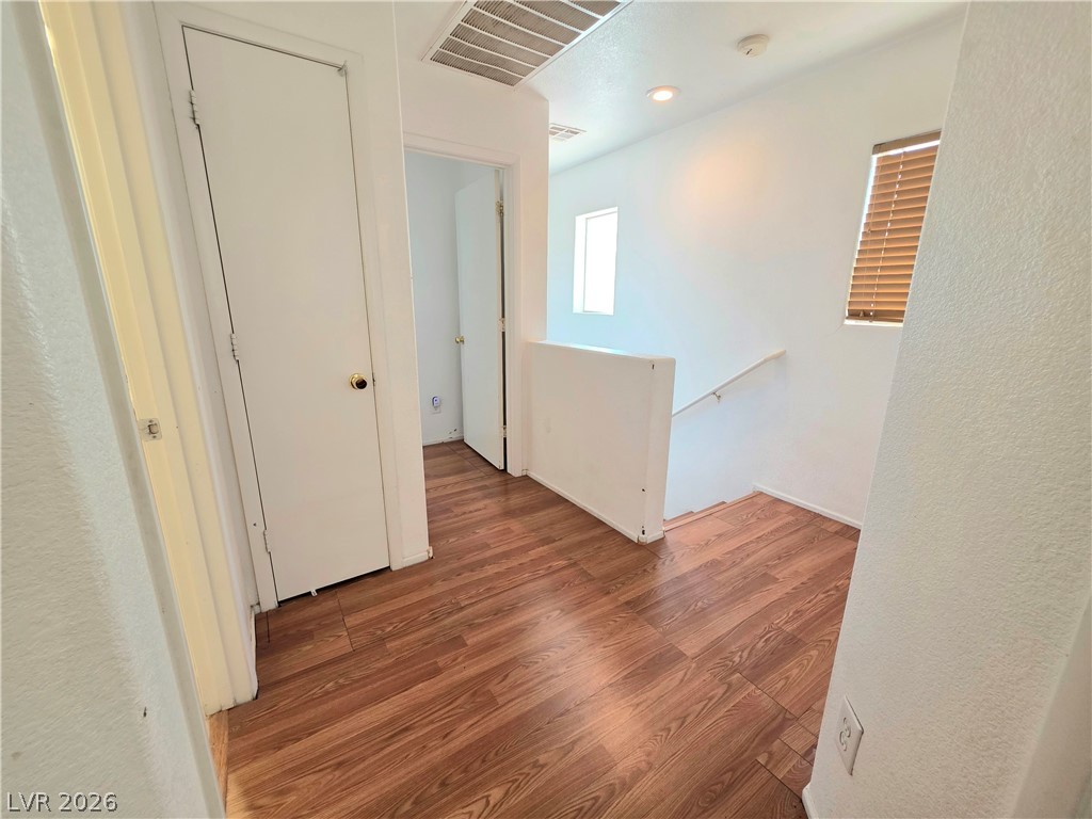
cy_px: 410
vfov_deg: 89.9
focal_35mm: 13
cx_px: 546
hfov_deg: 106.2
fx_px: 410
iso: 200
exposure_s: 1/60.2
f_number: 1.9
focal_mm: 2.2
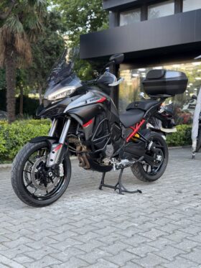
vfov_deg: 39.6
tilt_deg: -3.8
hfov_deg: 30.3
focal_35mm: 48
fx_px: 371
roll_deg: +0.0
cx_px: 100
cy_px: 134
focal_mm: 6.76
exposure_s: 1/237
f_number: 1.78
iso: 200
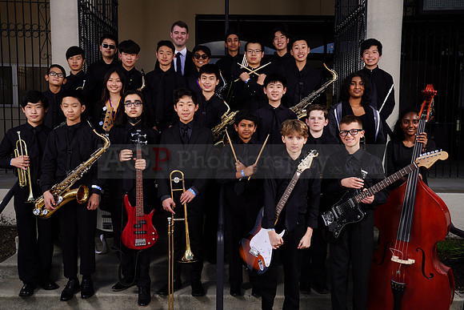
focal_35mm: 35
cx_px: 232
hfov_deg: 54.4
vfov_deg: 37.9
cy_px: 155
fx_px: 451
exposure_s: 1/200
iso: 100
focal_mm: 35
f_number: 8
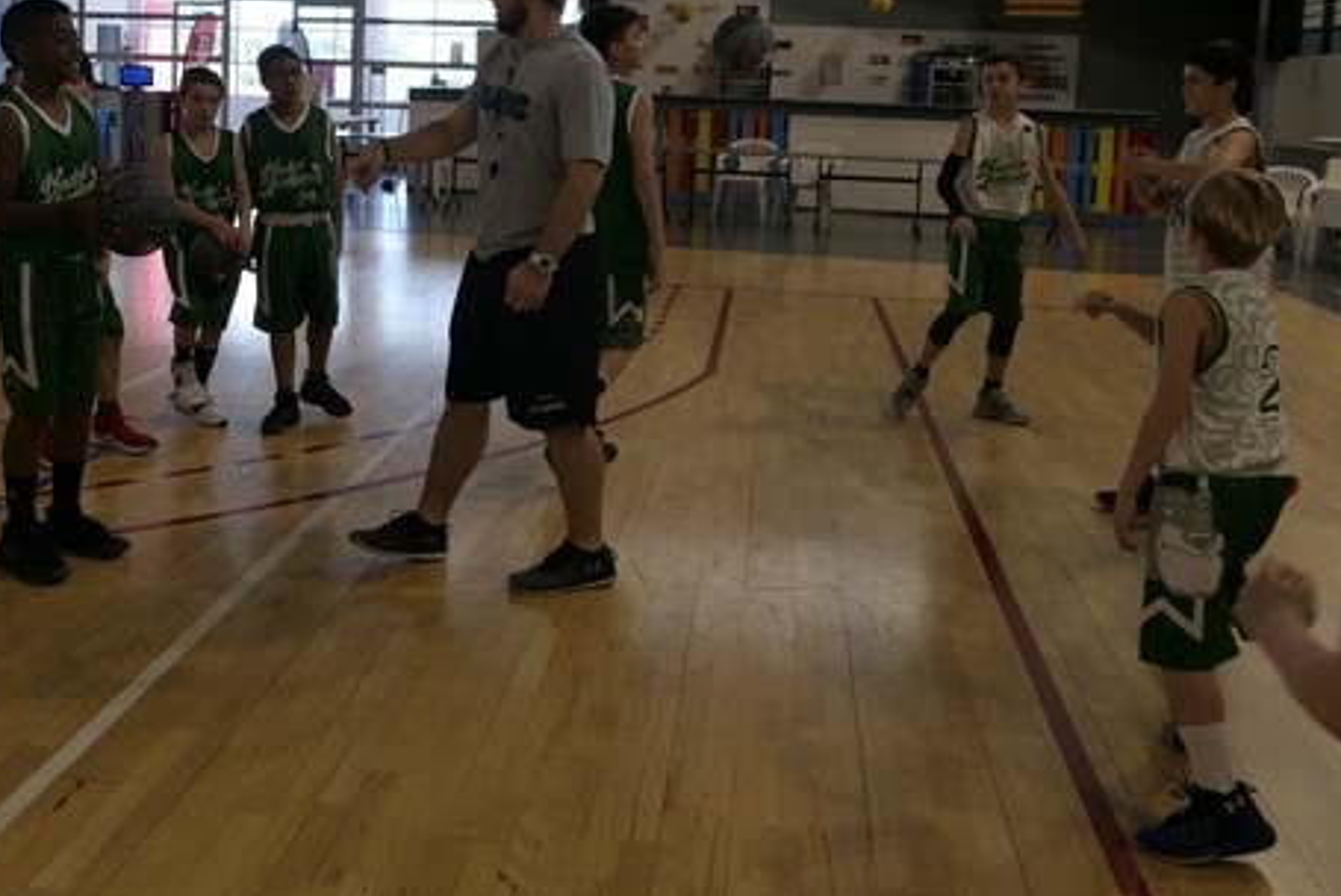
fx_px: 1416
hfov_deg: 49.6
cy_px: 203
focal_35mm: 38
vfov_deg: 34.2
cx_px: 430
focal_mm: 8.8
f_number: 2.5
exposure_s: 1/125
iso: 125
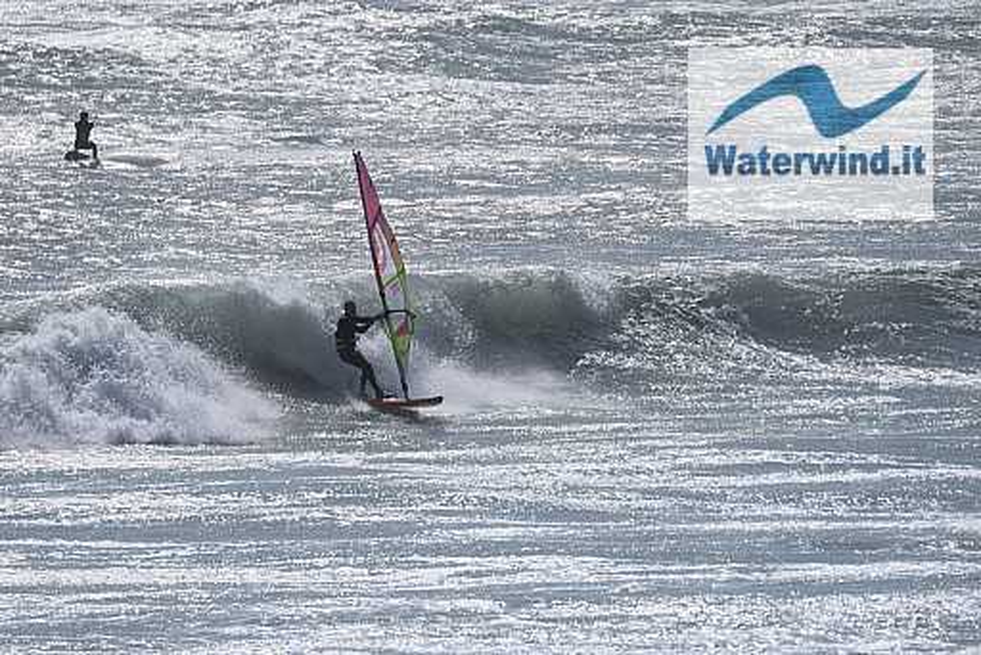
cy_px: 328
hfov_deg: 4.6
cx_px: 490
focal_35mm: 450
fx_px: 12269
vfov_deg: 3.1
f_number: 7.1
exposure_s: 1/800
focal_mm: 300
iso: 200
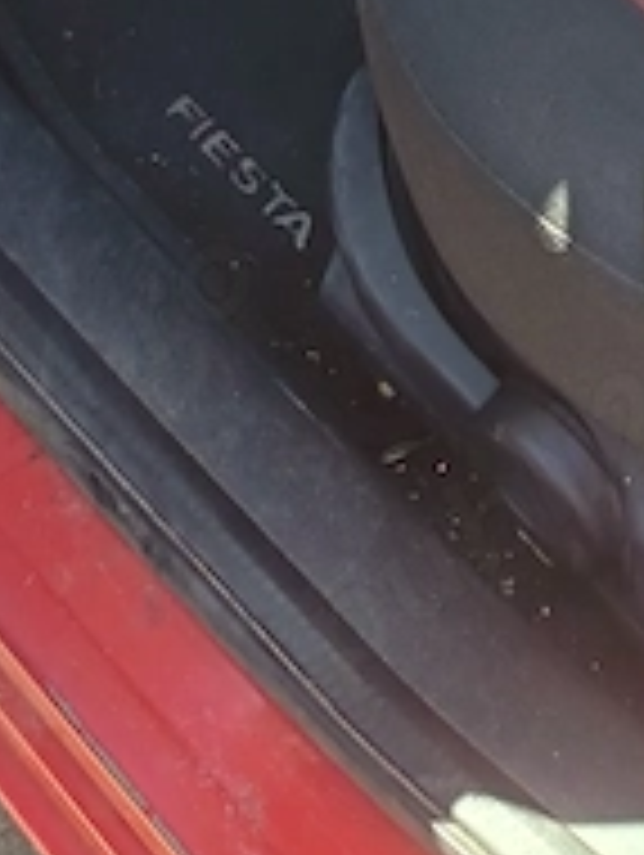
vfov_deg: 15.9
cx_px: 910
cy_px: -774
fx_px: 2500
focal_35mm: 101
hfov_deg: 13.9
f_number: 1.75
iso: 291
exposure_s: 1/100
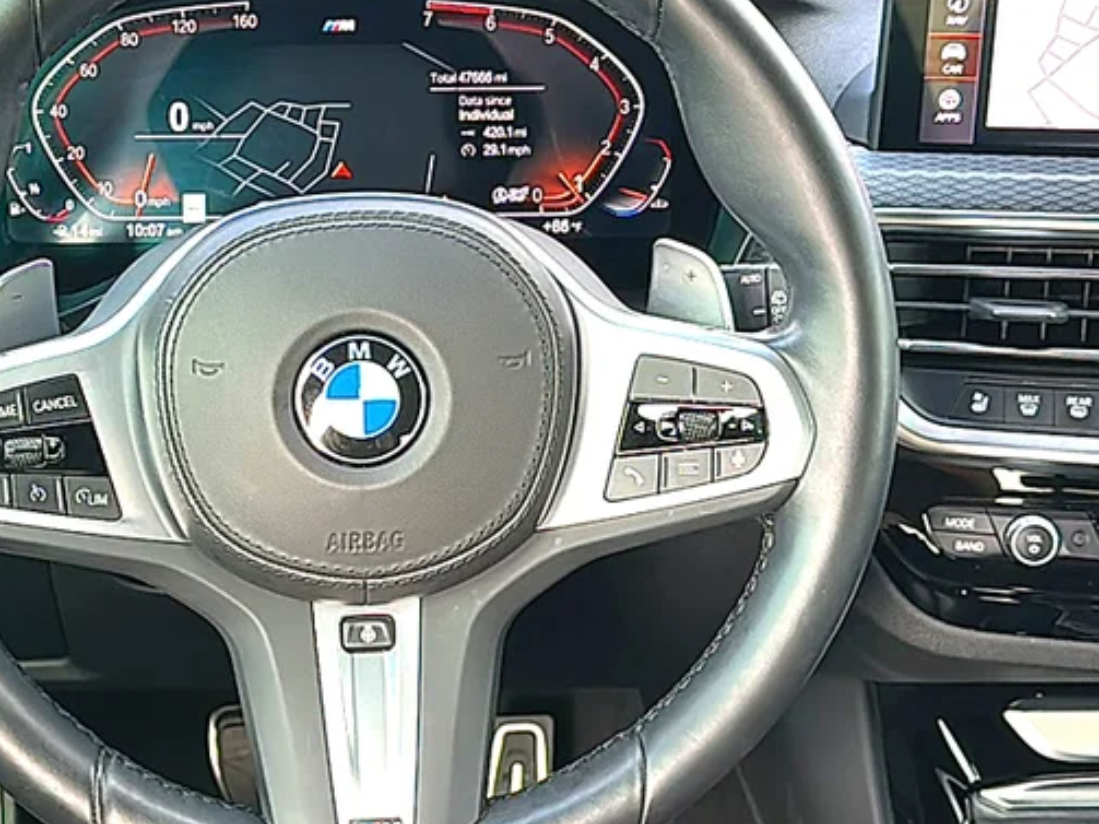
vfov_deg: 22.9
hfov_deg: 30.0
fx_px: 2031
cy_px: 386
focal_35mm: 64
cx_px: 361
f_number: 1.78
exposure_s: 1/122
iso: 100
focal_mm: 6.86
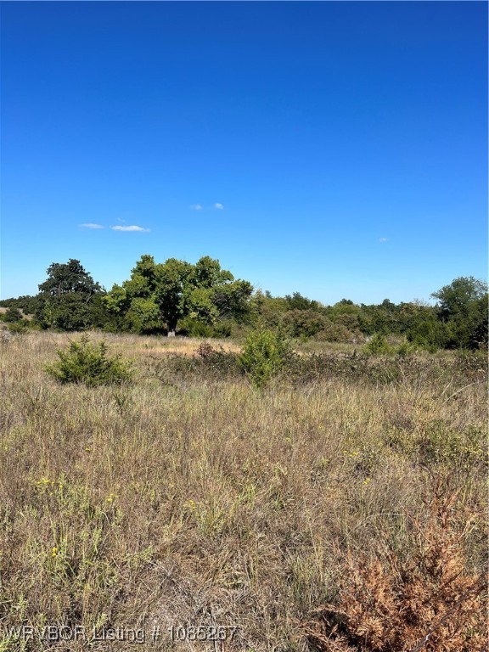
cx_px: 244
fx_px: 490
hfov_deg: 53.1
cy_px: 326
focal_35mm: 26
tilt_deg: -4.3
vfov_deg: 67.3
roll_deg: -1.7
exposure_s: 1/4016
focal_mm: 5.1
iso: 50
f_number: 1.6
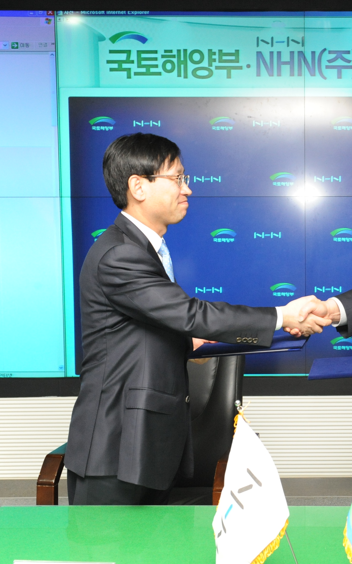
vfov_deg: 38.2
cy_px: 282
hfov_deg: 23.8
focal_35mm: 53
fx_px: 813
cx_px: 311
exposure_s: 1/160
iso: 3200
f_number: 5.6
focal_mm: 34
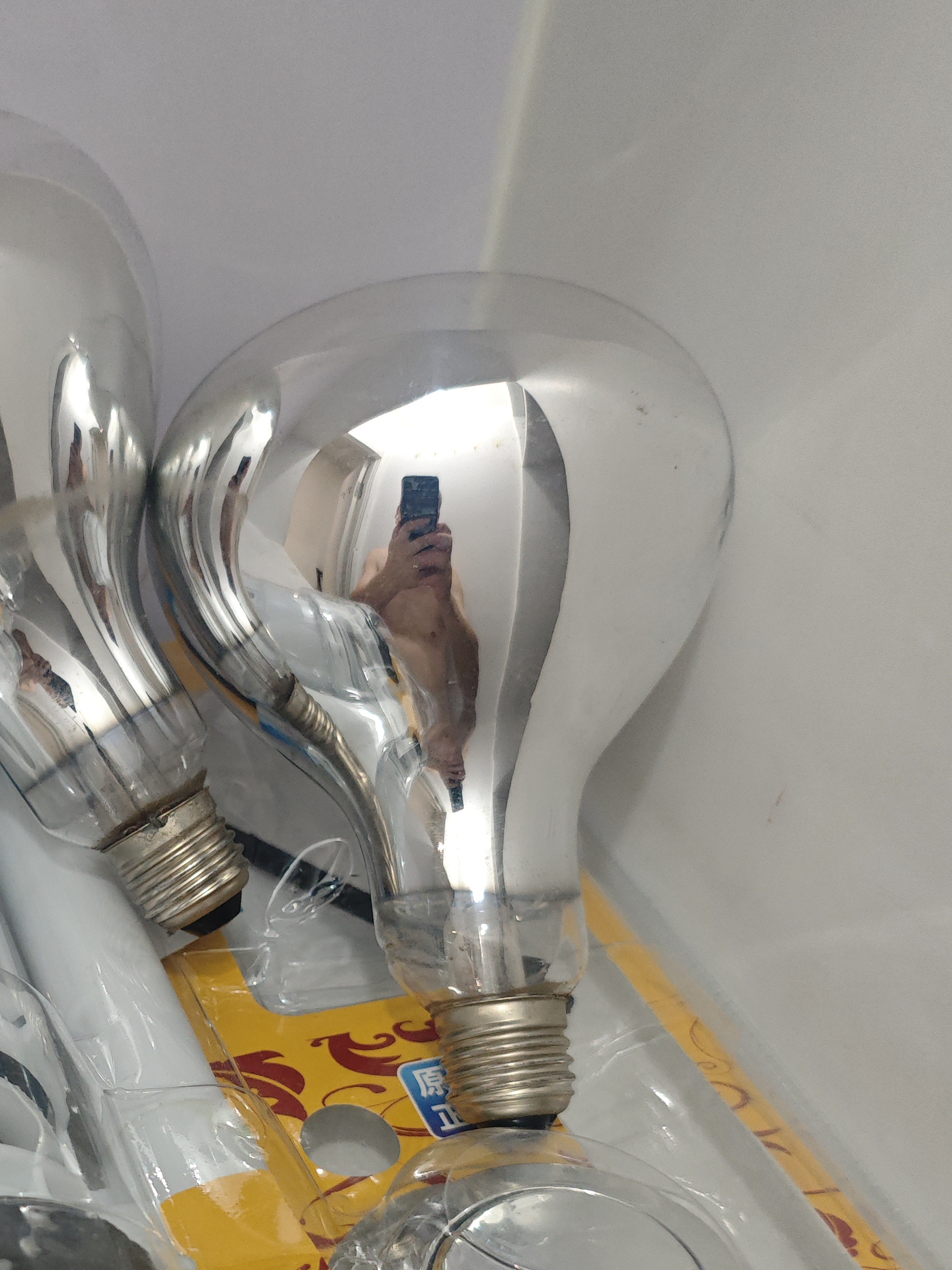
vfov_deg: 45.4
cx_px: 197
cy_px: 930
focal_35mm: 40
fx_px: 1467
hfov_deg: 34.9
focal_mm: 6.68
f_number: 1.42
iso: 320
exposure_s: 1/100
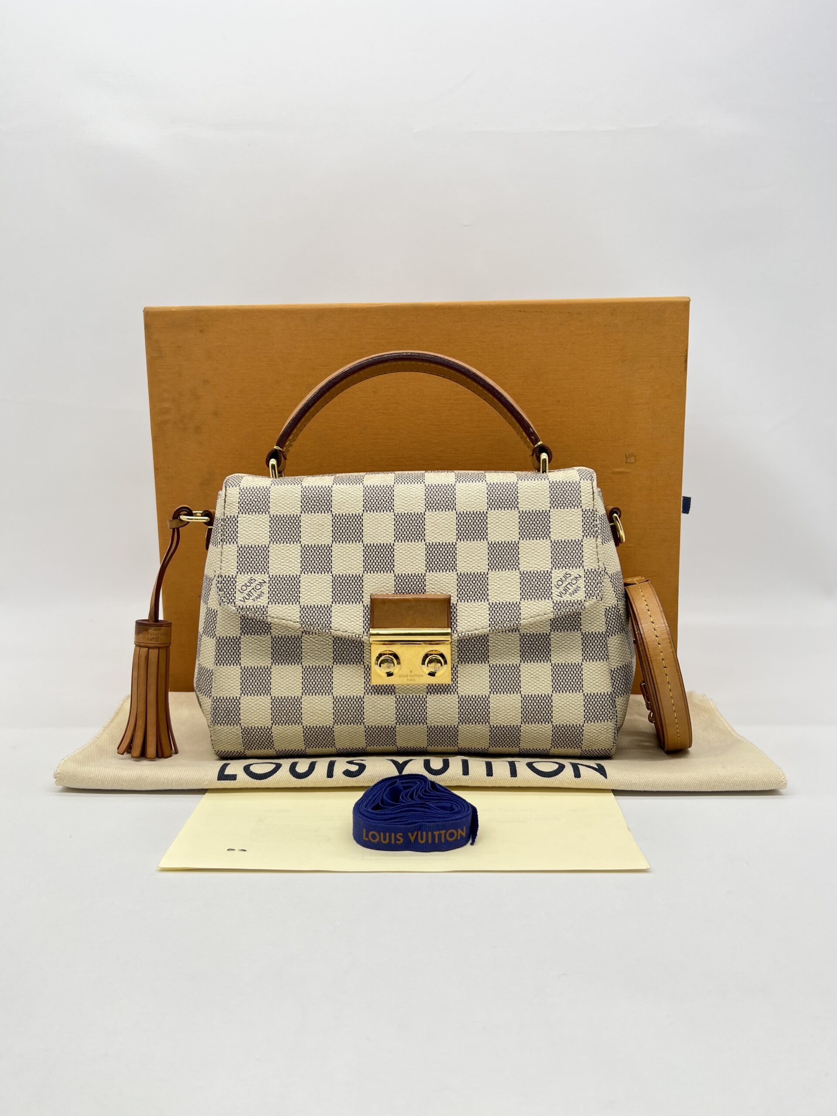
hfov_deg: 53.1
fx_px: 838
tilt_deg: -8.4
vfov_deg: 67.3
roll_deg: +0.2
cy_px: 558
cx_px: 418
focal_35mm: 26
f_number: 1.5
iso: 32
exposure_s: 1/129
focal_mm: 5.7
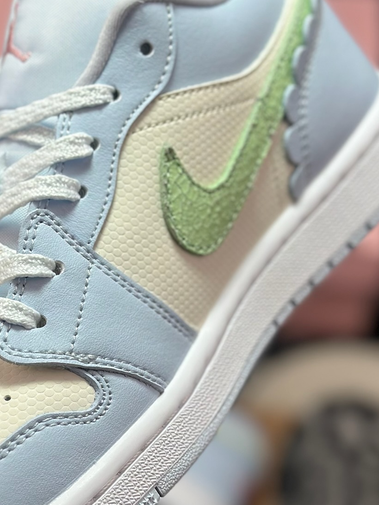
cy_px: 306
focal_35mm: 90
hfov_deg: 16.4
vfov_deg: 21.7
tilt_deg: -57.1
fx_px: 1314
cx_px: 118
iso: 80
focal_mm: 6.86
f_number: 1.78
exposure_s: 1/1953
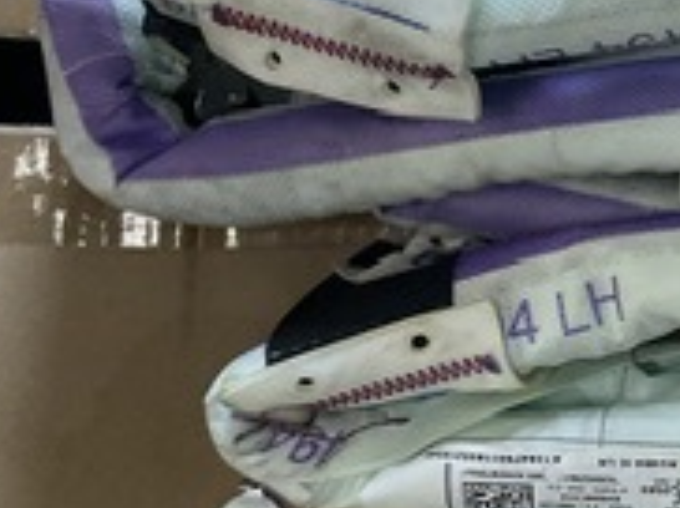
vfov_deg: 14.4
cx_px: 781
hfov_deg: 18.4
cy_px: 112
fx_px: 2001
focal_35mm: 102
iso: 125
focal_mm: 3
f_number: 1.8
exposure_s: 1/50
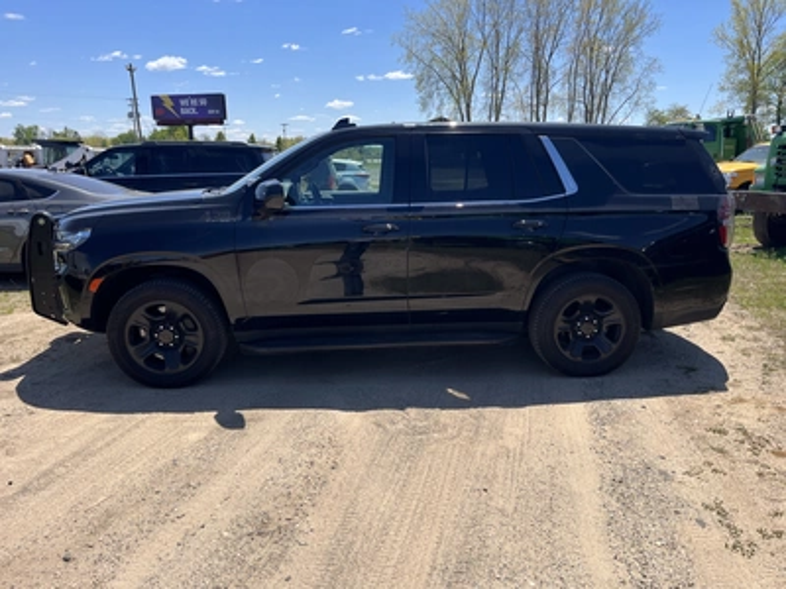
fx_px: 590
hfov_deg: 67.3
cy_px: 294
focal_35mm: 26
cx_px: 393
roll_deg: +0.2
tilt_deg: -10.1
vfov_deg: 53.1
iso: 50
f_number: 1.6
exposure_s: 1/2688
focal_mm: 5.1
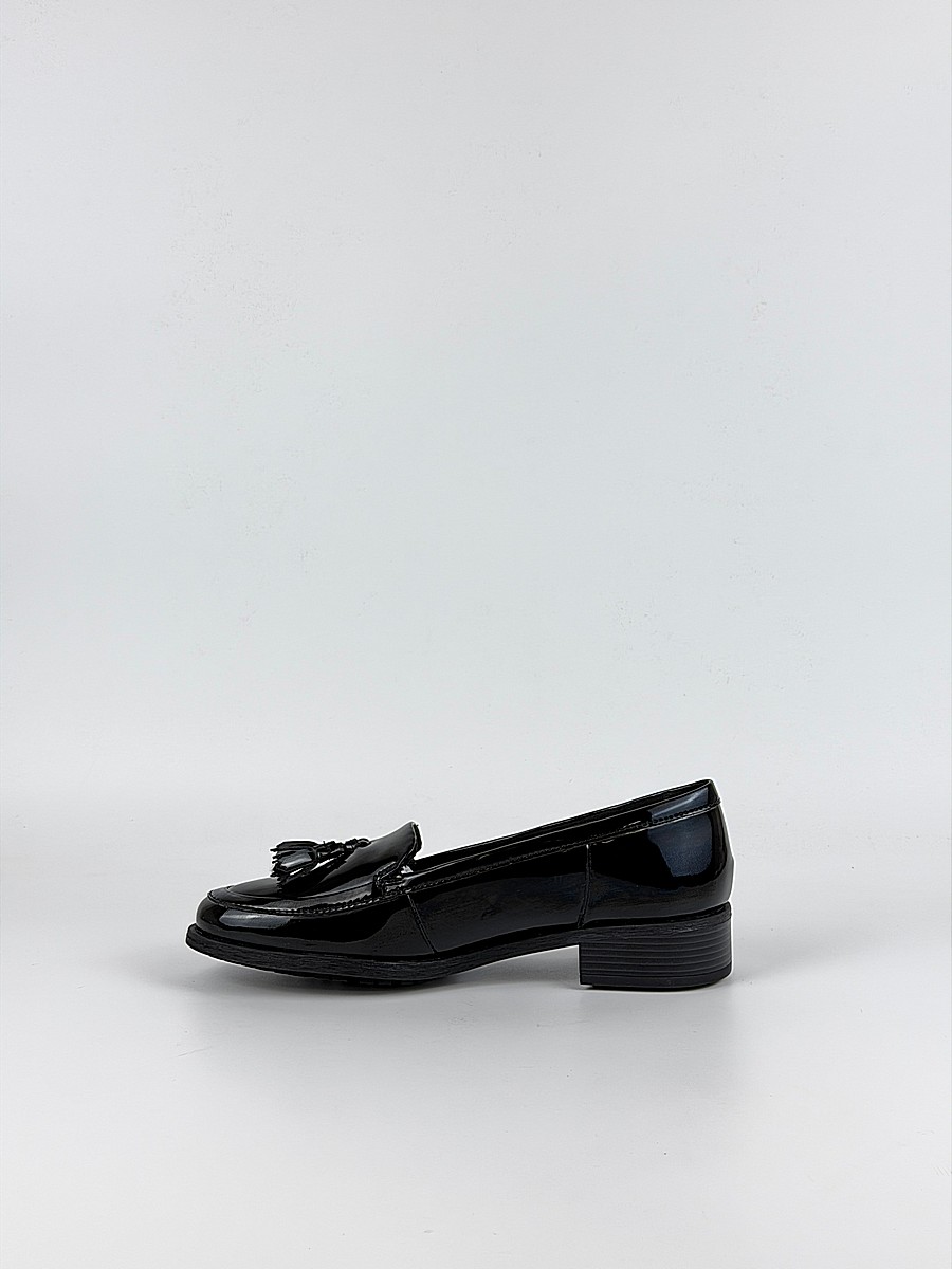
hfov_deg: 30.3
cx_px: 476
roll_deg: +0.2
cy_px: 634
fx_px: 1760
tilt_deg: -5.3
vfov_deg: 39.7
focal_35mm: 48
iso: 50
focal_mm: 6.76
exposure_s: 1/149
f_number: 1.78
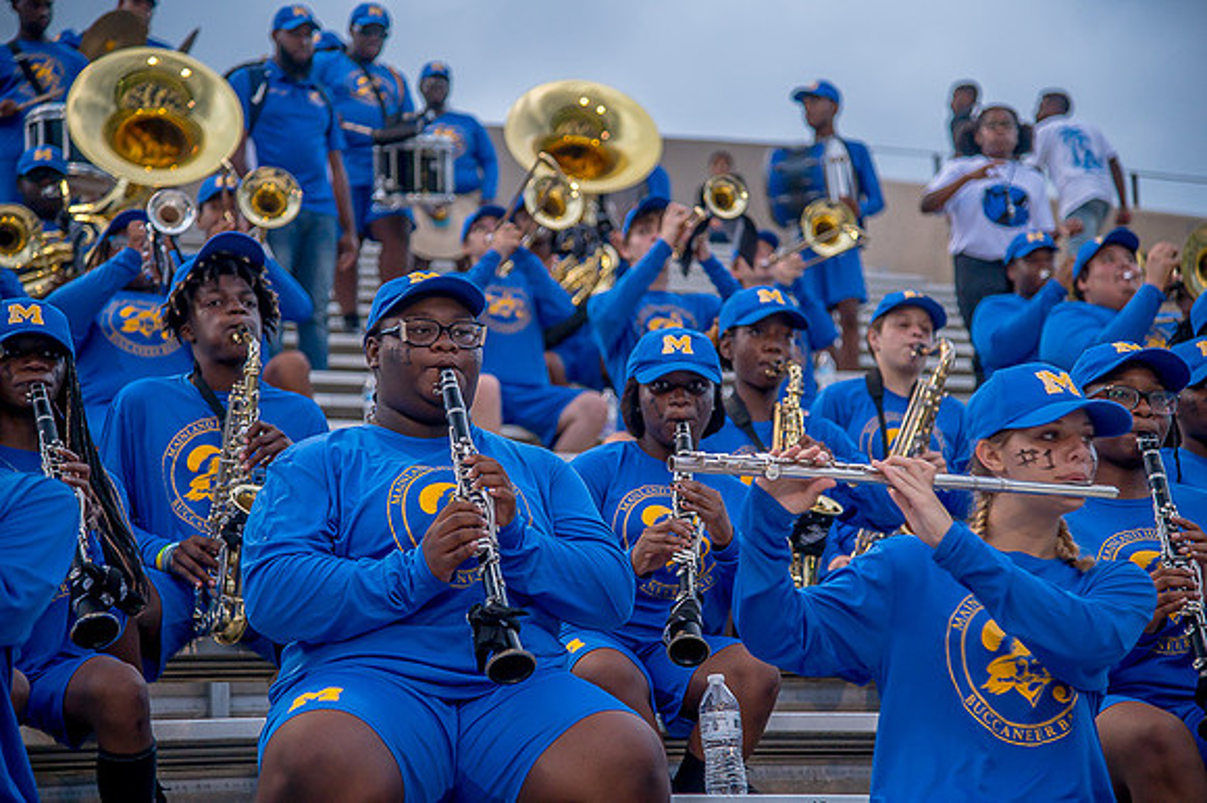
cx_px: 604
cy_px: 402
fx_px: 3083
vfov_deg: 14.8
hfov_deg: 22.2
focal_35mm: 92
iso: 400
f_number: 4
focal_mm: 92
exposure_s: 1/200
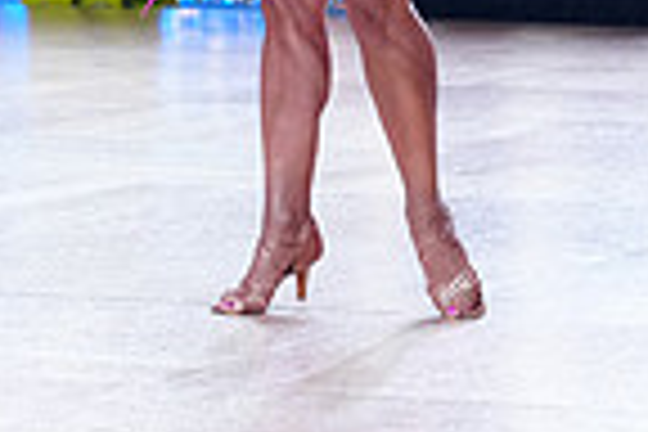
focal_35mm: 282
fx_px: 5076
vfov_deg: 4.9
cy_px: -128
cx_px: 572
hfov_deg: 7.3
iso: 2000
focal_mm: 70
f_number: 4.5
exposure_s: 1/500
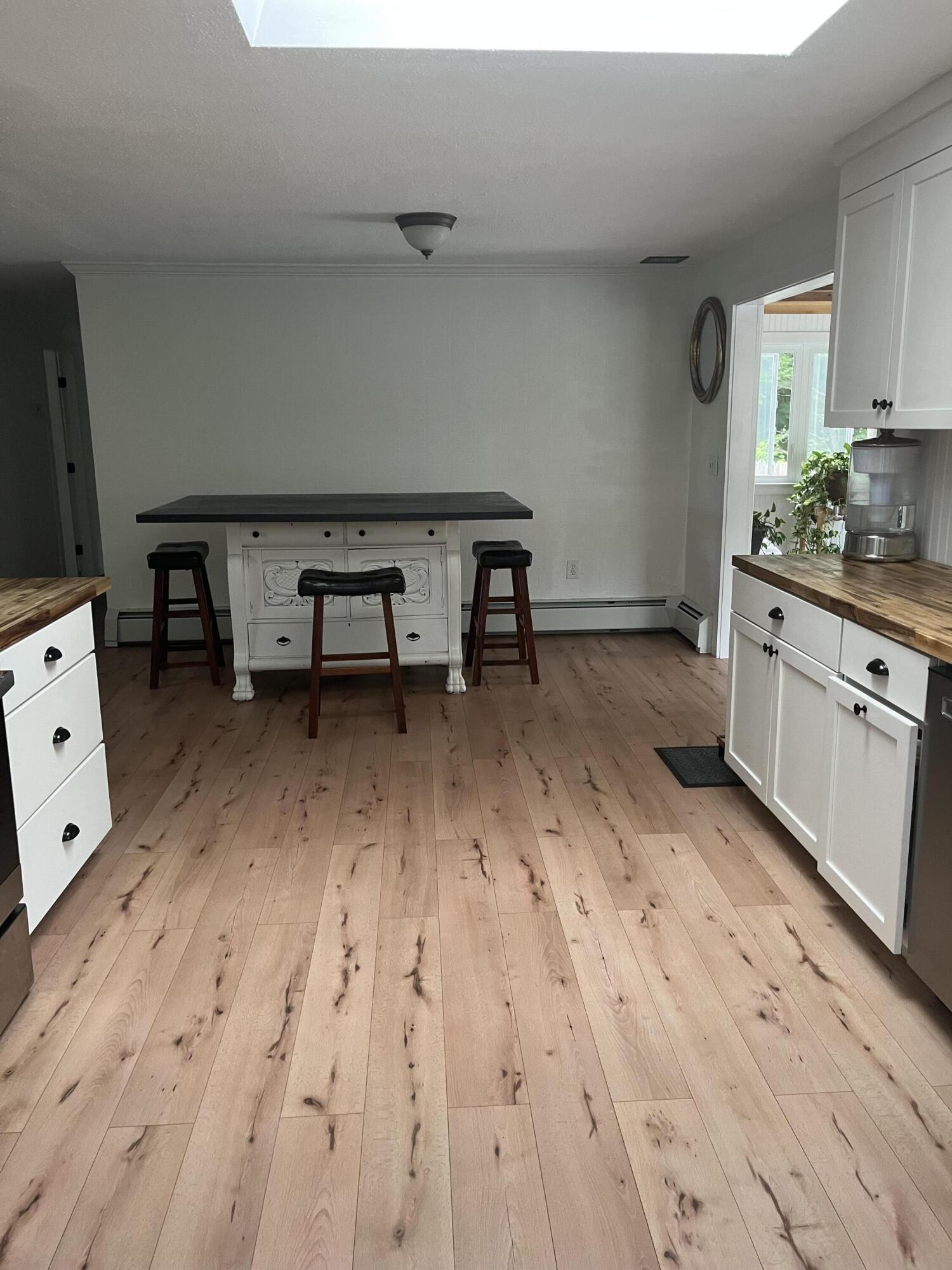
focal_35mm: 26
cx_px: 476
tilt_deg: -12.6
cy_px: 635
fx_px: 953
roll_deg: +0.7
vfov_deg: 67.3
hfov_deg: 53.1
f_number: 1.6
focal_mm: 5.1
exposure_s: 1/60
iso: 160
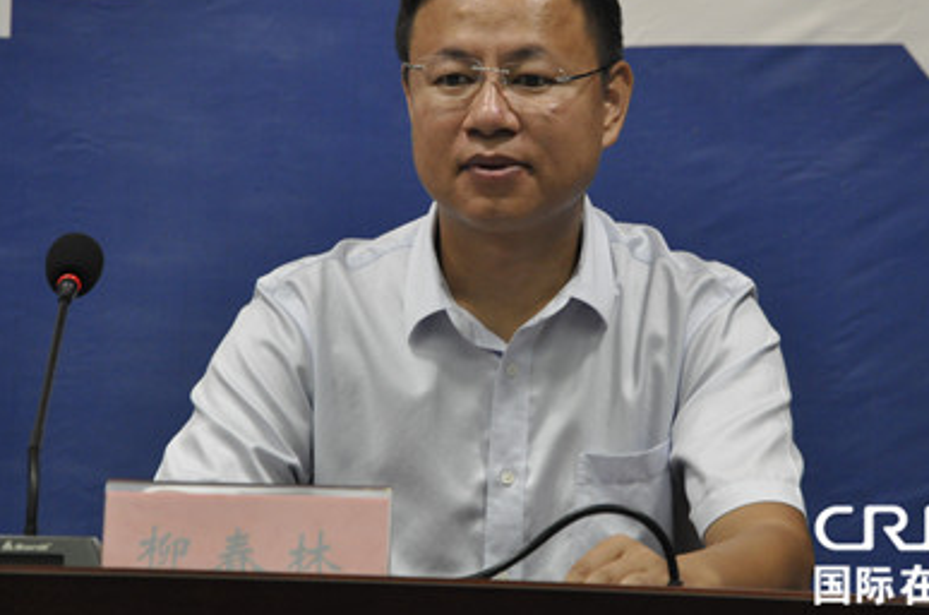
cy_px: 210
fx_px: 5707
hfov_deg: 9.3
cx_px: 534
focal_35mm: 222
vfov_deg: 6.2
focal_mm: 105
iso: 1250
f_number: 5.6
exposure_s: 1/125
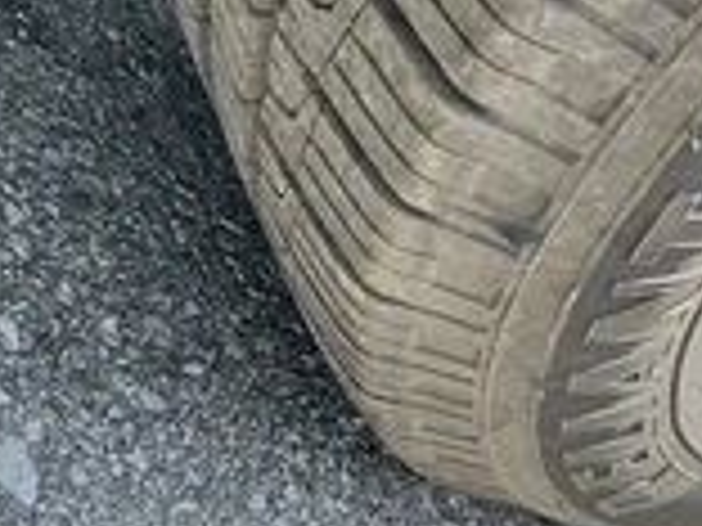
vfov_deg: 19.6
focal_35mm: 72
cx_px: 148
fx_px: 1460
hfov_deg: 26.6
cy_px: -54
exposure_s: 1/172
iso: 32
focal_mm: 3
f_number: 1.8
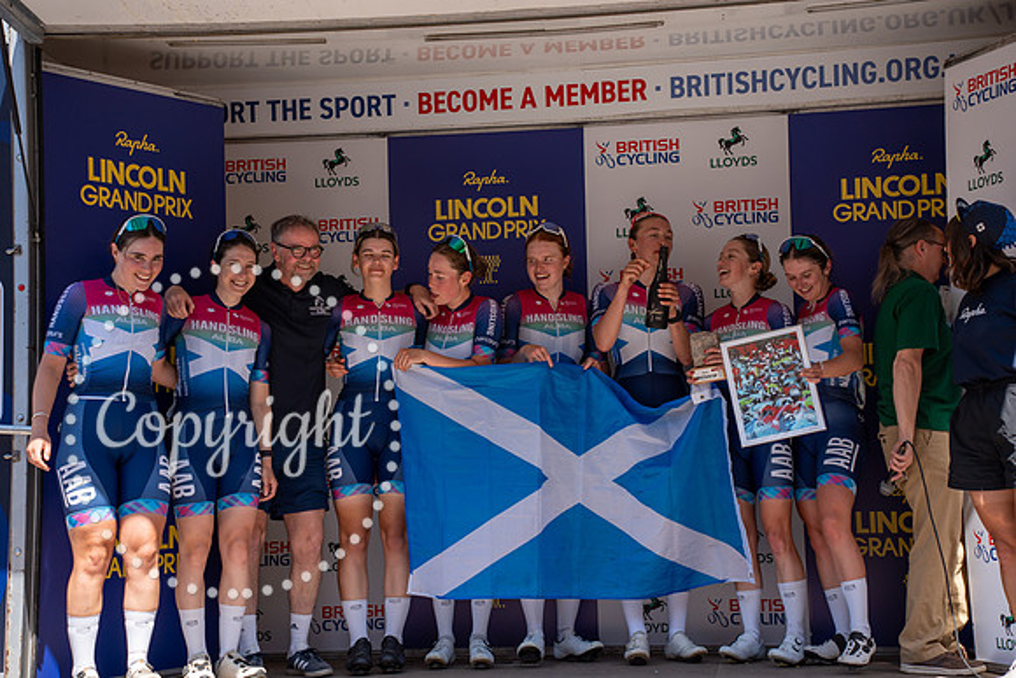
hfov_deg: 29.2
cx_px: 508
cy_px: 339
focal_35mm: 69
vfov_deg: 19.7
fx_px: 1948
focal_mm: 69
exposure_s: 1/800
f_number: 4
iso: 100
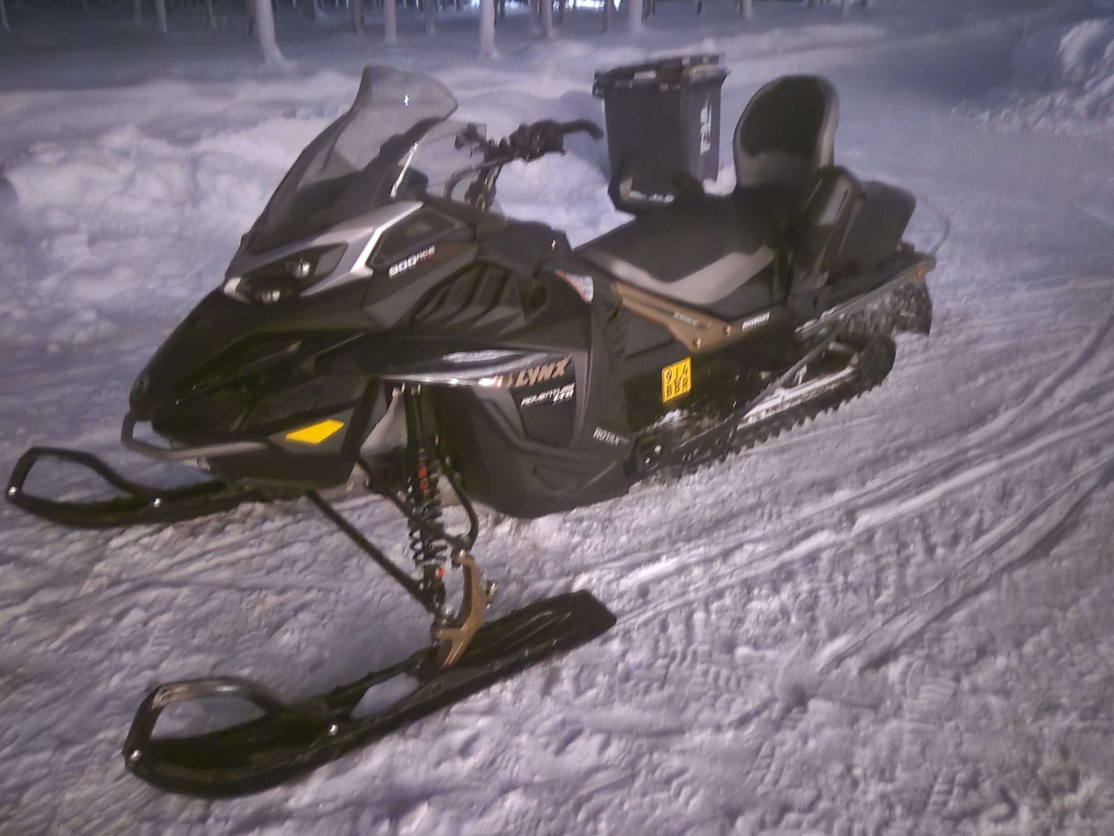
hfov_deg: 67.3
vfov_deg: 52.9
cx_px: 557
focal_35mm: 26
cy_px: 364
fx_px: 837
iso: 2000
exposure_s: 1/2
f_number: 1.8
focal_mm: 5.4
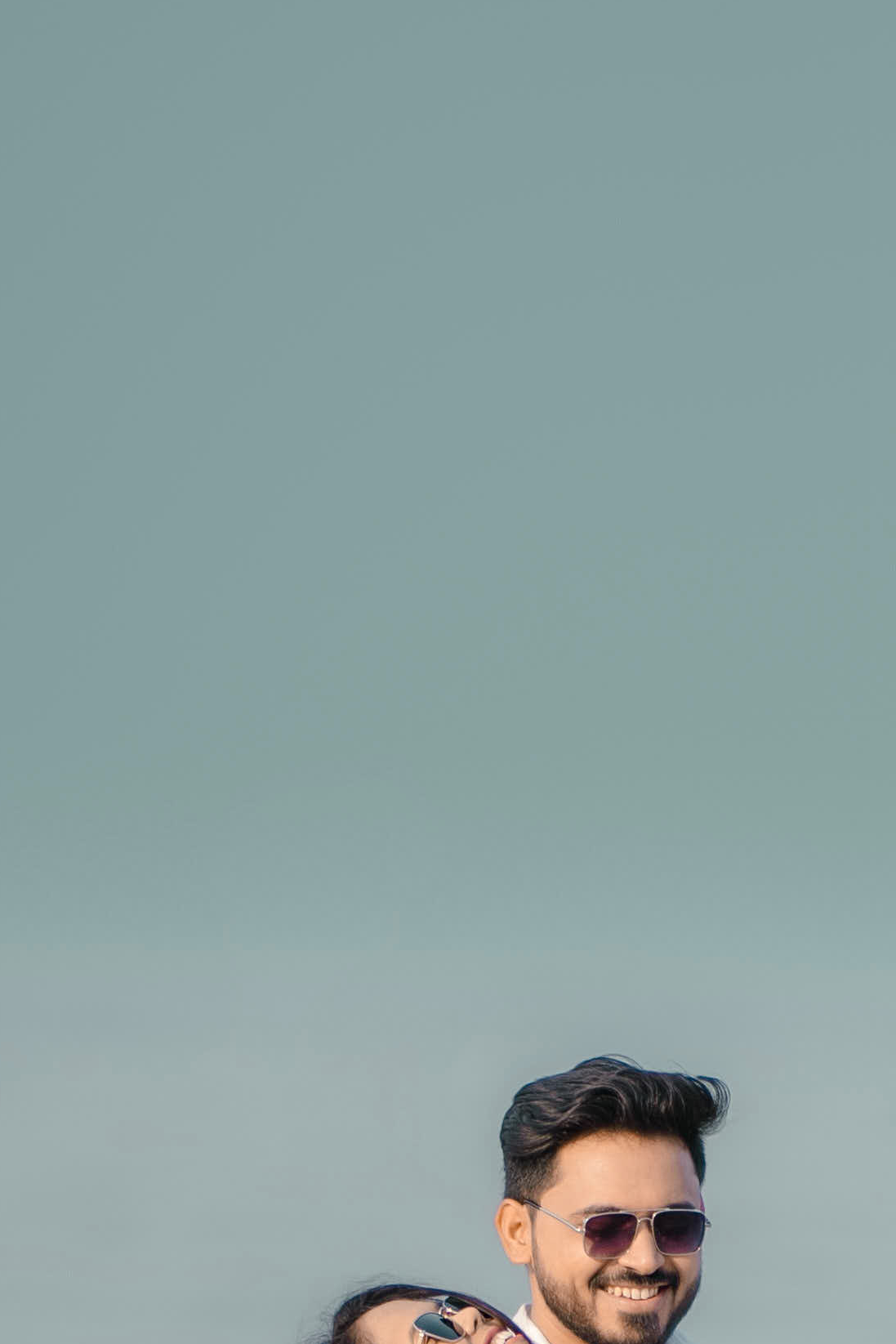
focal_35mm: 310
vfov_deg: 6.6
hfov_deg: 4.4
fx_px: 11570
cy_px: 1878
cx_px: 739
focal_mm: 85
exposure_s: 1/3200
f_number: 1.4
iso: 100
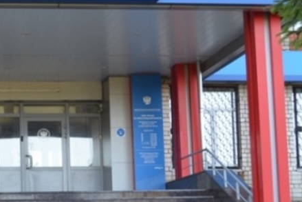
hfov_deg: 27.4
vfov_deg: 19.2
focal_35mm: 71
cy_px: 133
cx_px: 32
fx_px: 596
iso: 320
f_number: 5.6
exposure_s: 1/125
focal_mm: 26
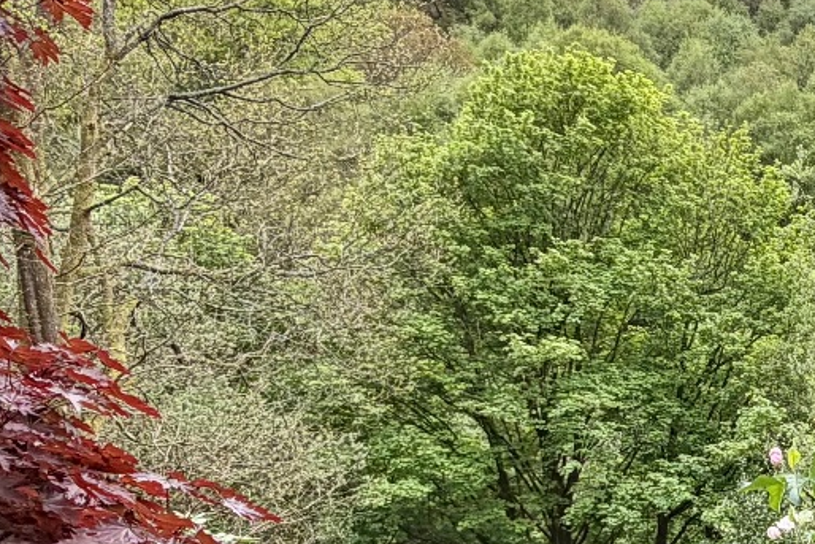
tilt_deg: -6.0
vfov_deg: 23.1
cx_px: 747
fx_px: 1313
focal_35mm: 58
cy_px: 431
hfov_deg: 32.6
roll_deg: +1.3
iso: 50
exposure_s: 1/273
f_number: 2.2
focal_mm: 2.22
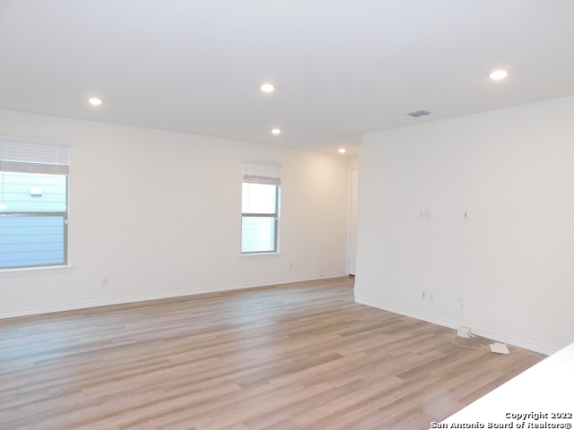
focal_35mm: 23
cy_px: 215
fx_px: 381
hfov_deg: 73.9
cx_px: 287
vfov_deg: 58.9
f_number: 3
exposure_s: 1/30
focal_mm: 4
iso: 140
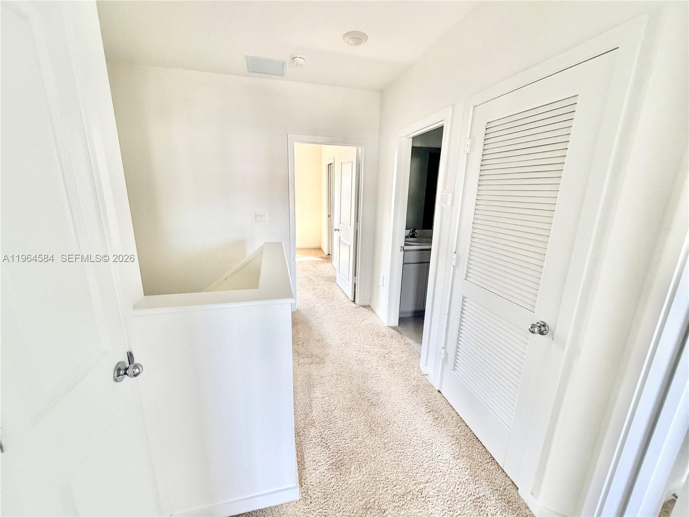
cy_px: 258
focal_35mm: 14
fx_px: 279
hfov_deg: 102.1
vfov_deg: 85.7
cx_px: 344
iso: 320
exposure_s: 1/68
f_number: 2.2
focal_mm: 2.22
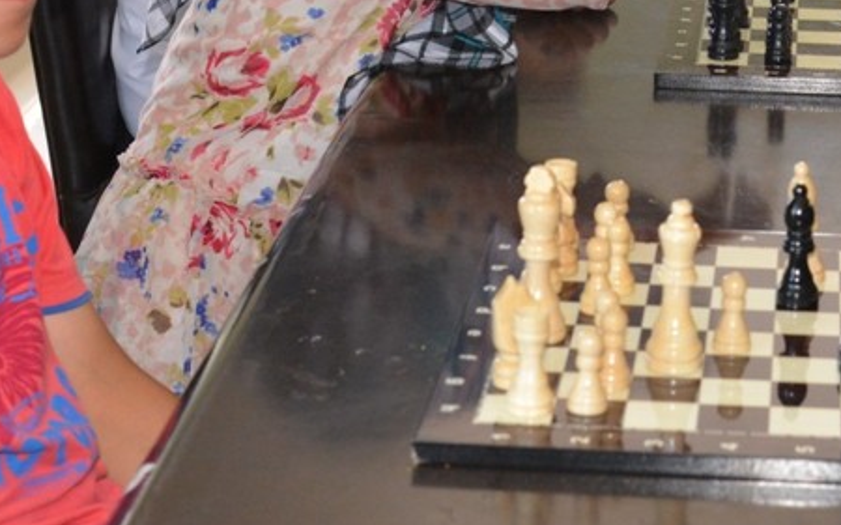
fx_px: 2658
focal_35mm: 116
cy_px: 34
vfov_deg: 11.2
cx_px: 794
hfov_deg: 17.6
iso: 3200
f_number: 7.1
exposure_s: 1/125
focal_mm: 50
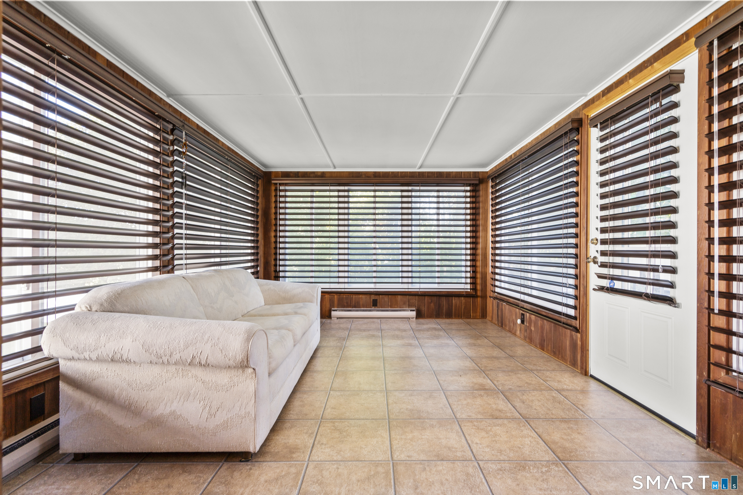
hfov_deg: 96.7
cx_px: 372
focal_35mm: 16
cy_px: 248
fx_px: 330
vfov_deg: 73.7
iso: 200
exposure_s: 1.6
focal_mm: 16
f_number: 9
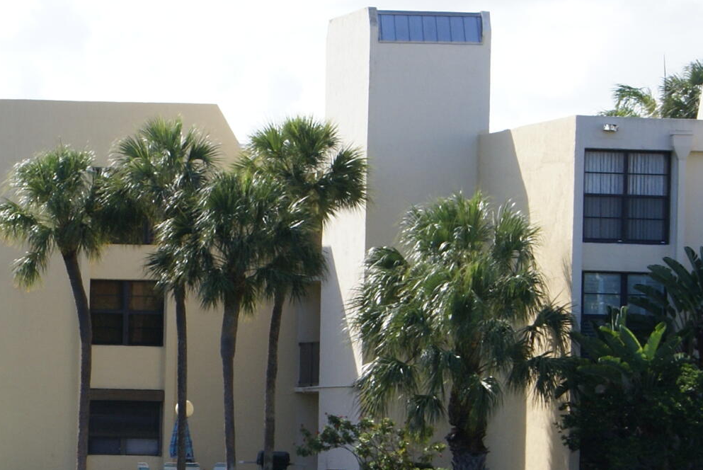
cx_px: -109
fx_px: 5316
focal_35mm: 272
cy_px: 363
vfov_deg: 5.1
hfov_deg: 7.5
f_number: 11
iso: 100
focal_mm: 60
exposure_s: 1/125
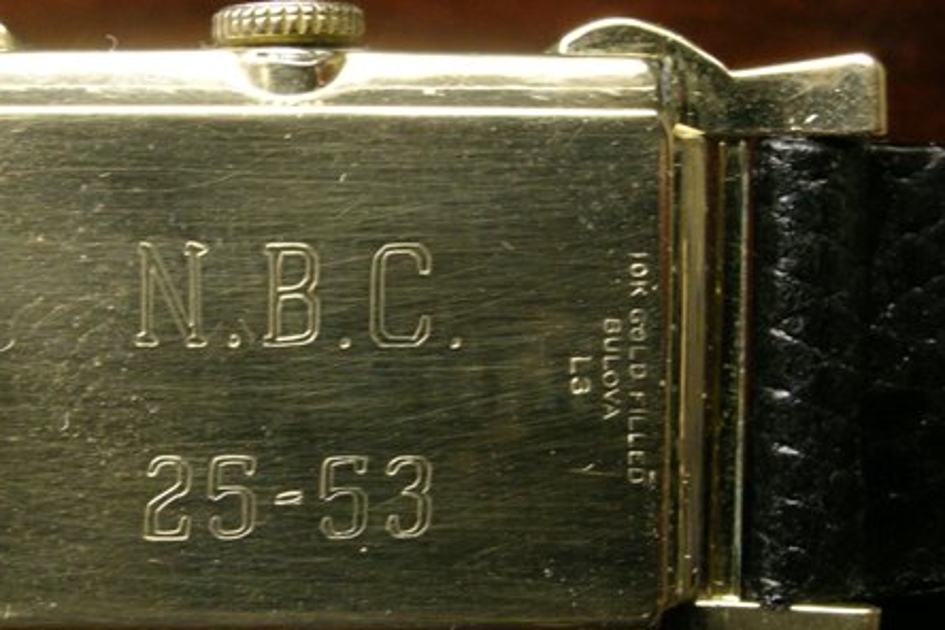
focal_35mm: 75
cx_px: 317
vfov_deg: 18.2
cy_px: 341
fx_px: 1969
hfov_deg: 26.8
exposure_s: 1/2.6
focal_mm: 10.3
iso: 144
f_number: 6.8
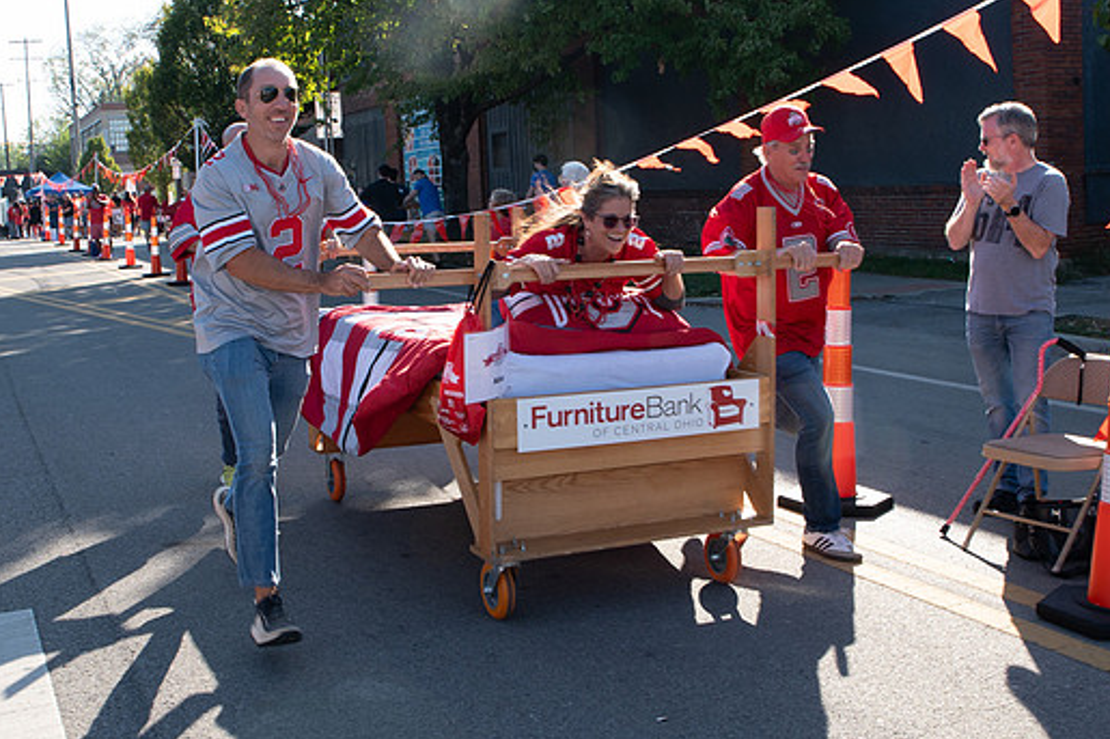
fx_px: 1295
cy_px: 313
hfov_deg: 46.4
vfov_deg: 31.8
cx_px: 510
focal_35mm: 42
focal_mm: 24
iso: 500
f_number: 11
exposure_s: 1/200
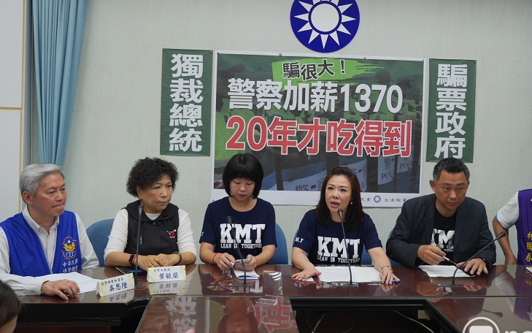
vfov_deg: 30.4
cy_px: 127
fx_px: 609
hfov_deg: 47.1
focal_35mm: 42
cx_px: 301
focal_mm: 17
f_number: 2.8
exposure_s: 1/80
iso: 200
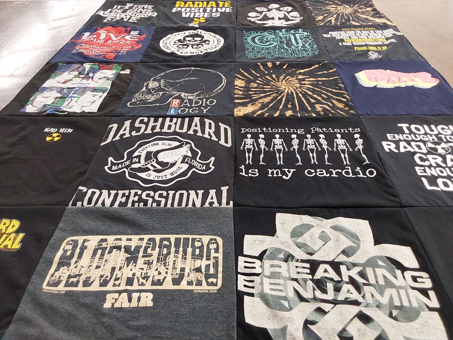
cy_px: 170
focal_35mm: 28
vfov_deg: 49.7
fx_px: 366
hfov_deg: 63.4
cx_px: 226
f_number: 1.9
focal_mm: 2.91
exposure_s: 1/60
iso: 200
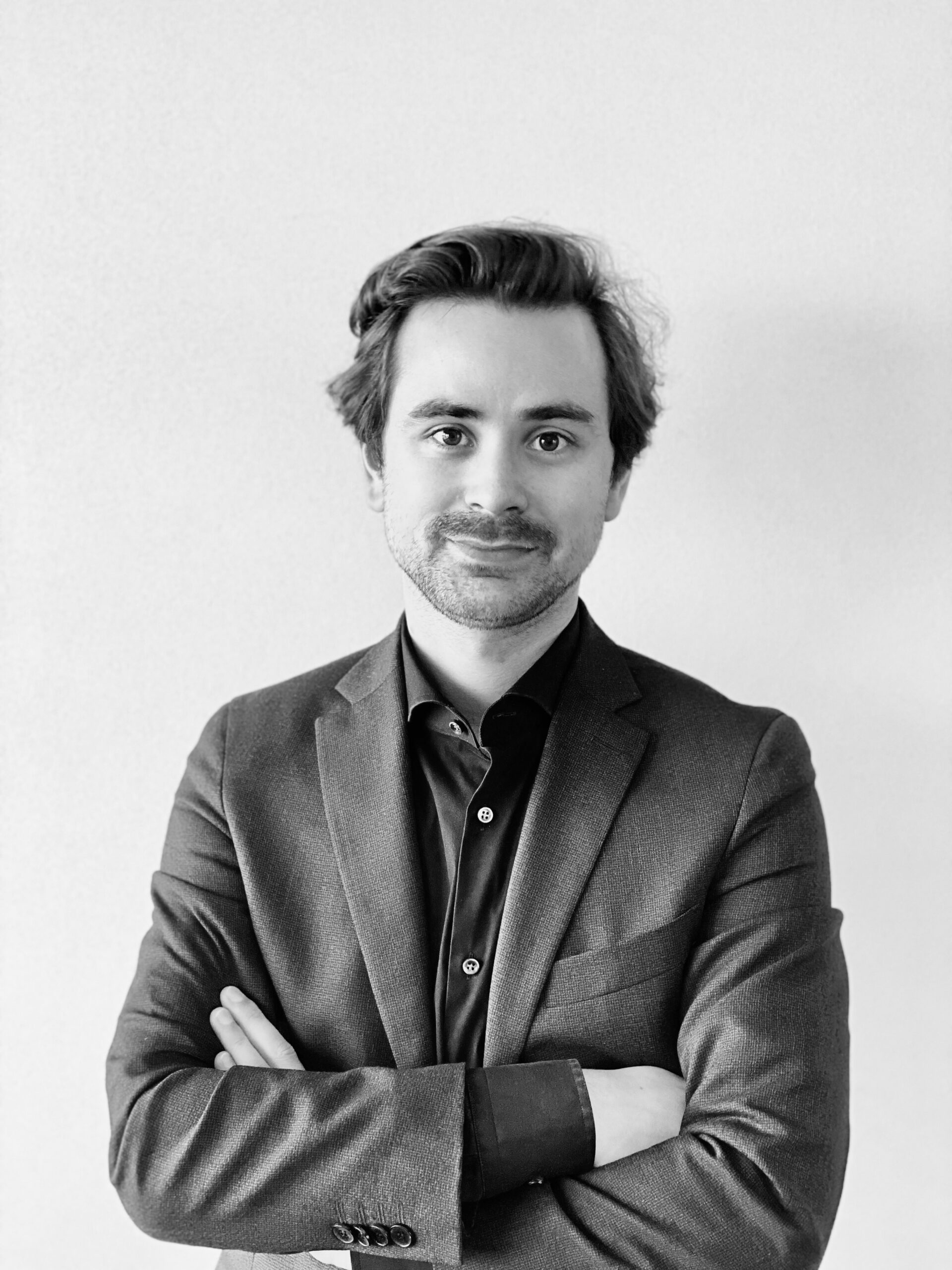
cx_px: 476
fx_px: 1907
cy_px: 635
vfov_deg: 36.8
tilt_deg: -2.7
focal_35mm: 52
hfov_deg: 28.0
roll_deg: +2.0
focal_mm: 6
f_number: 2
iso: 125
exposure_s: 1/100
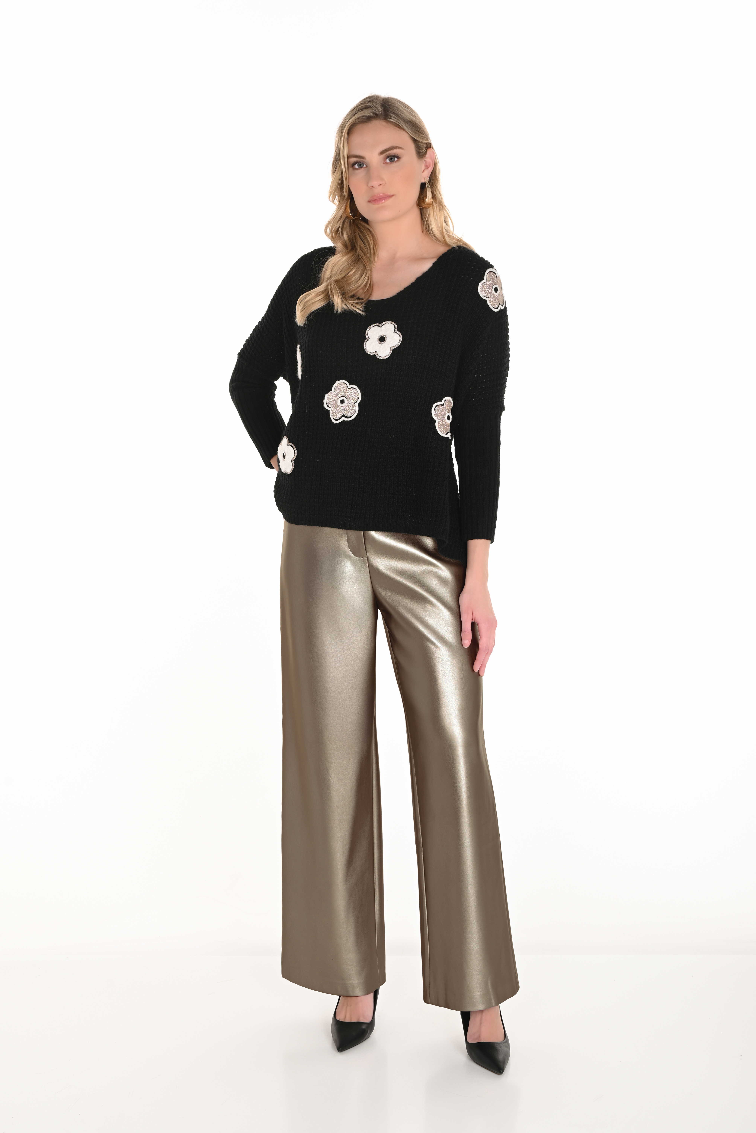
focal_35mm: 51
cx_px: 378
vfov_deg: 38.9
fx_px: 1605
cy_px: 566
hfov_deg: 26.5
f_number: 10
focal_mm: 51
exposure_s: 1/160
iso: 100
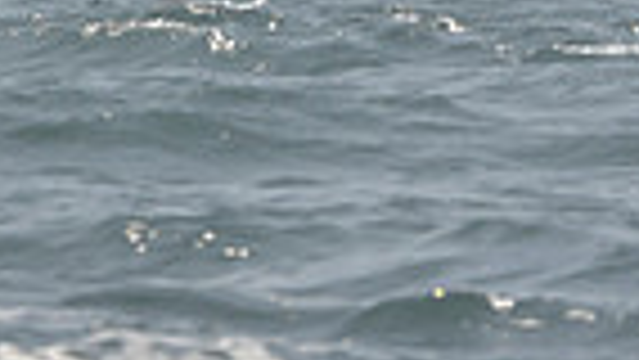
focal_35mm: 1028
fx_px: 17425
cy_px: -734
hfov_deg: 2.1
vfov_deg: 1.2
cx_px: -83
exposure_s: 1/1250
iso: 280
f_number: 7.1
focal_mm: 240
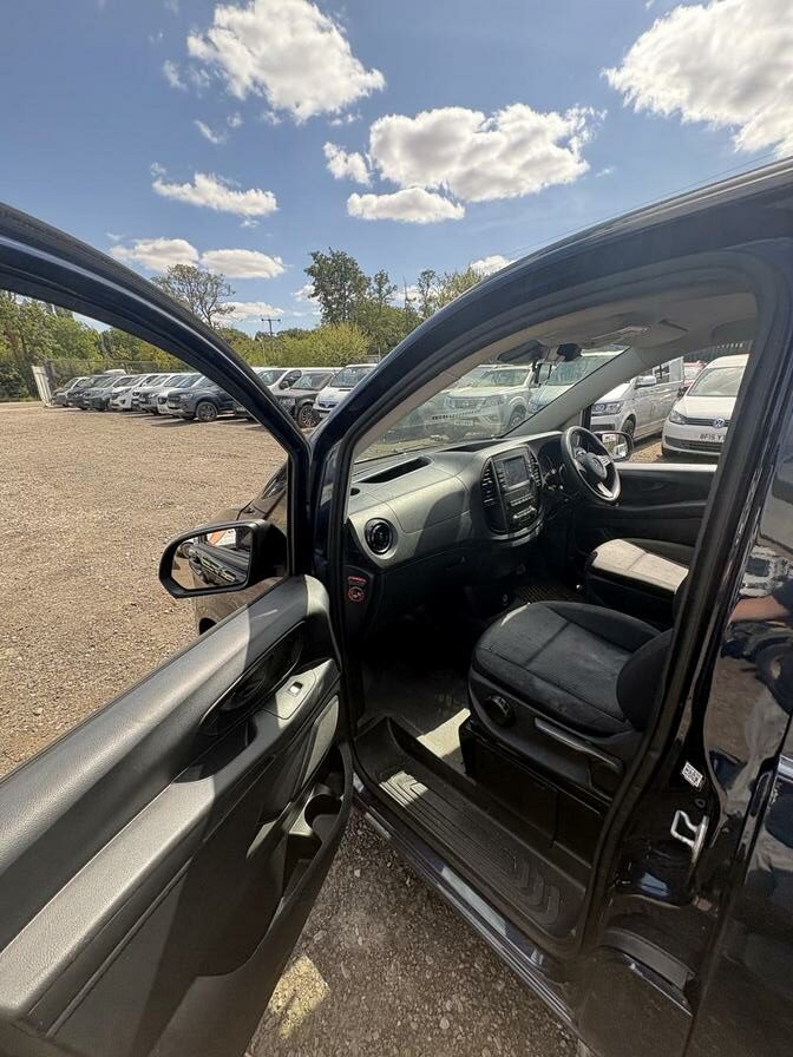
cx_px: 396
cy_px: 528
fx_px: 428
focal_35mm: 14
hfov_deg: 85.7
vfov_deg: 102.1
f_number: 2.2
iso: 40
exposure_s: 1/394
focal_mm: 2.22
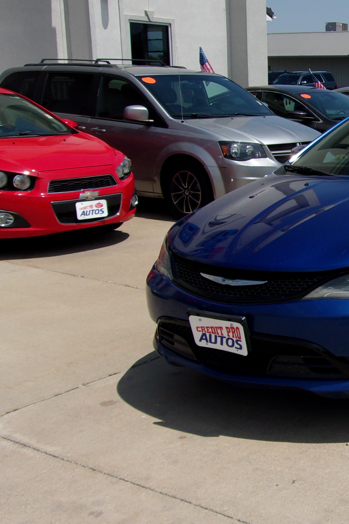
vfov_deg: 35.0
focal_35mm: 57
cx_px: 416
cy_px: 248
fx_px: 829
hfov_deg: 22.0
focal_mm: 6.1
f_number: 11.6
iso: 80
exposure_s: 1/140
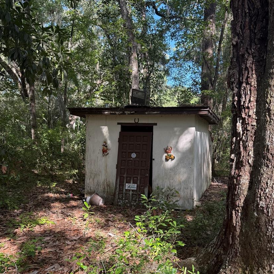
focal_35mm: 31
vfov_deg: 52.3
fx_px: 278
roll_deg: -2.9
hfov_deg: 52.5
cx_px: 144
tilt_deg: -2.4
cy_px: 160
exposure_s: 1/414
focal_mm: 6.76
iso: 100
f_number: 1.78
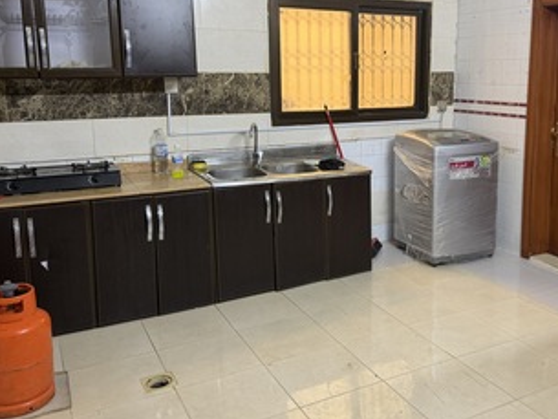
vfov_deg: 39.4
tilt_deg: -8.3
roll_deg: +0.7
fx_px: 581
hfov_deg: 50.8
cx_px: 352
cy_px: 158
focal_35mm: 36
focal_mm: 6.76
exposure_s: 1/60
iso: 200
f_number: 1.78
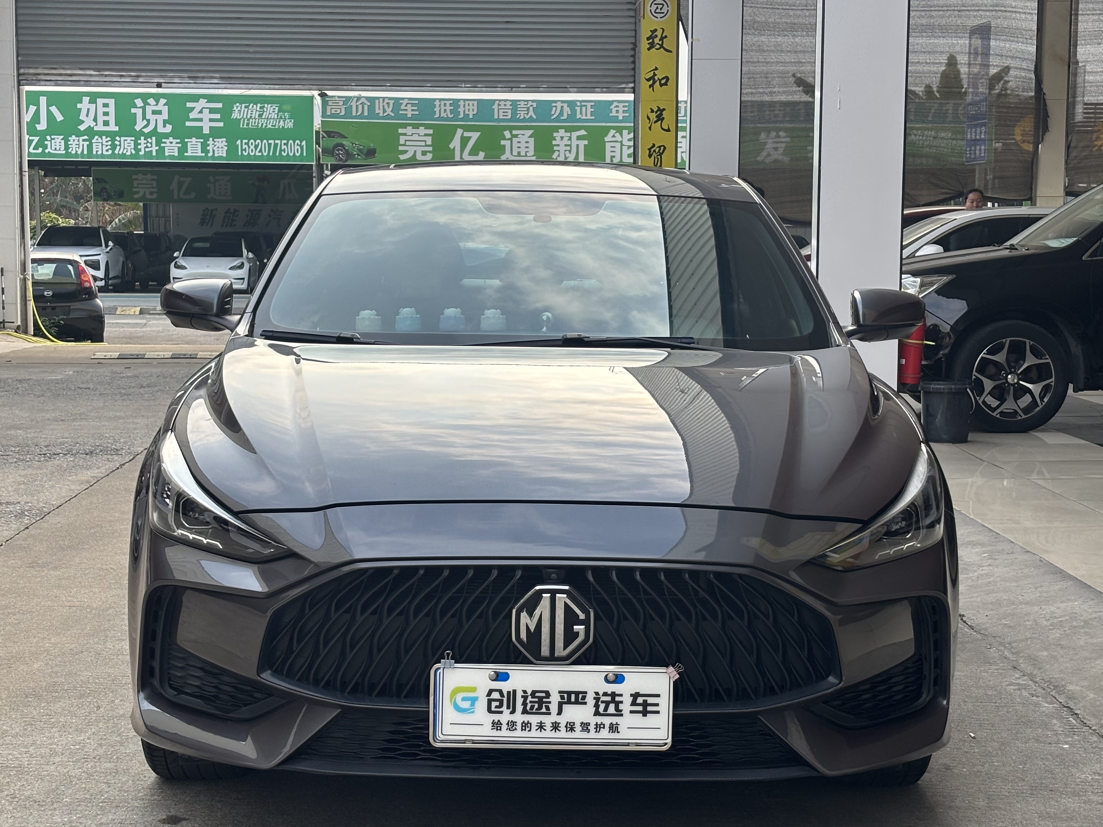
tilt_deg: -6.8
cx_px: 554
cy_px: 452
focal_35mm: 64
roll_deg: -0.5
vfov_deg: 22.9
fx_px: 2039
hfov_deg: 30.3
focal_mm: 5.96
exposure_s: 1/781
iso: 32
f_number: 1.6
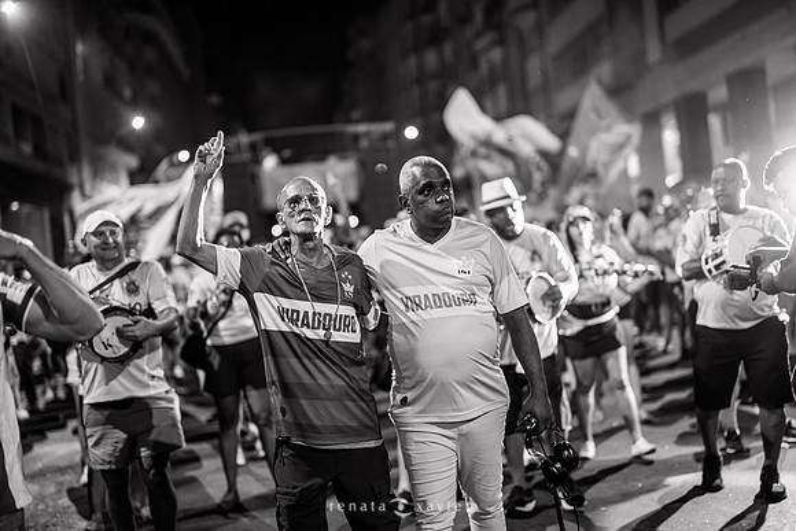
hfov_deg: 39.6
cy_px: 266
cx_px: 398
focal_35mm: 50
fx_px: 1106
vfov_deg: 27.0
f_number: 1.2
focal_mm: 50
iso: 1250
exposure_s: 1/320
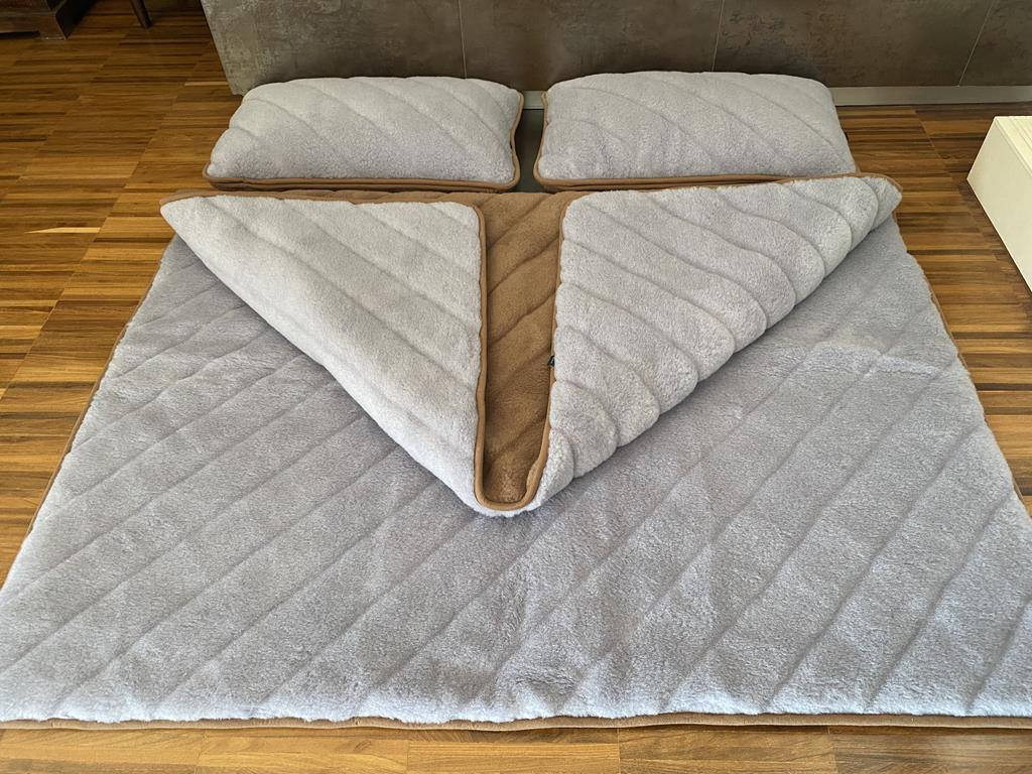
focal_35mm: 26
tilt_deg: -50.1
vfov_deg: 53.1
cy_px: 387
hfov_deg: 67.3
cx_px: 516
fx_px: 775
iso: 160
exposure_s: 1/60
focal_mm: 4.25
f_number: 1.8
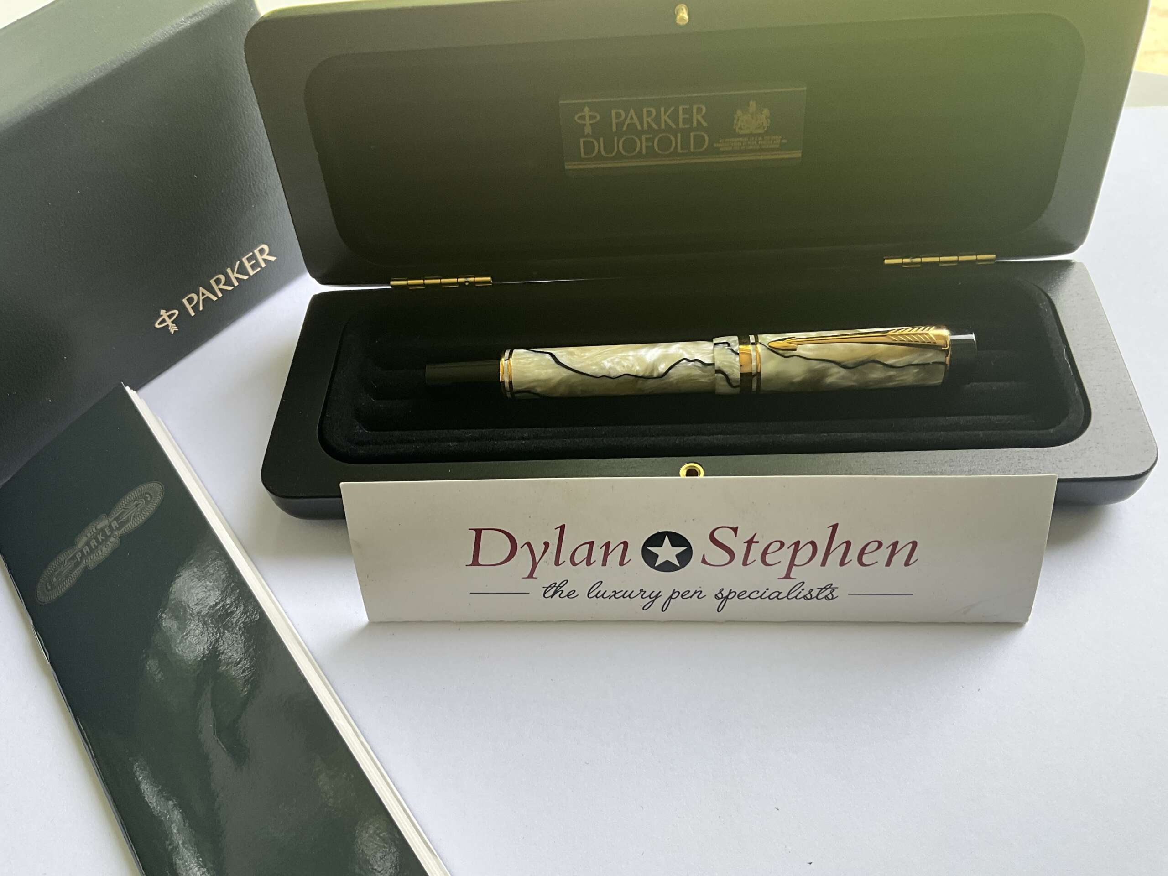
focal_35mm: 29
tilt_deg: -53.2
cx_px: 584
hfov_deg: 61.7
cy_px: 438
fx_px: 979
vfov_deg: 48.2
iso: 32
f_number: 1.8
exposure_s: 1/122
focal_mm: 3
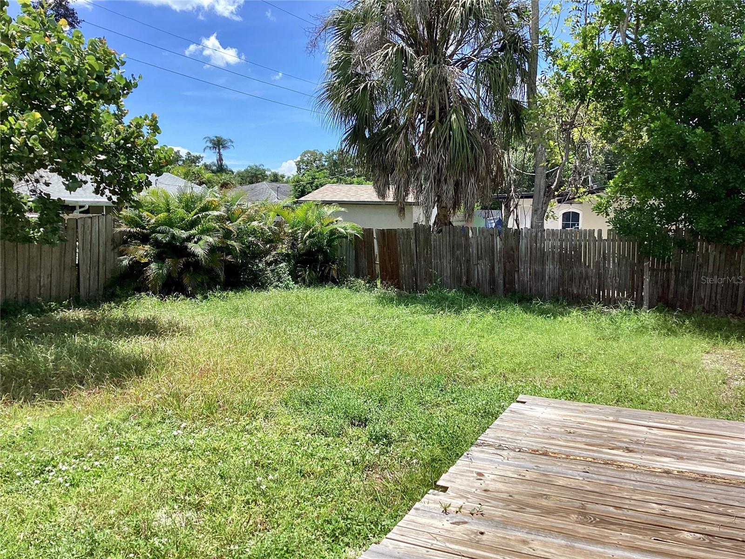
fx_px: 667
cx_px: 372
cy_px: 280
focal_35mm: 31
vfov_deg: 45.4
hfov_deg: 58.4
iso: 25
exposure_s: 1/1006
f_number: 2.4
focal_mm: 3.3
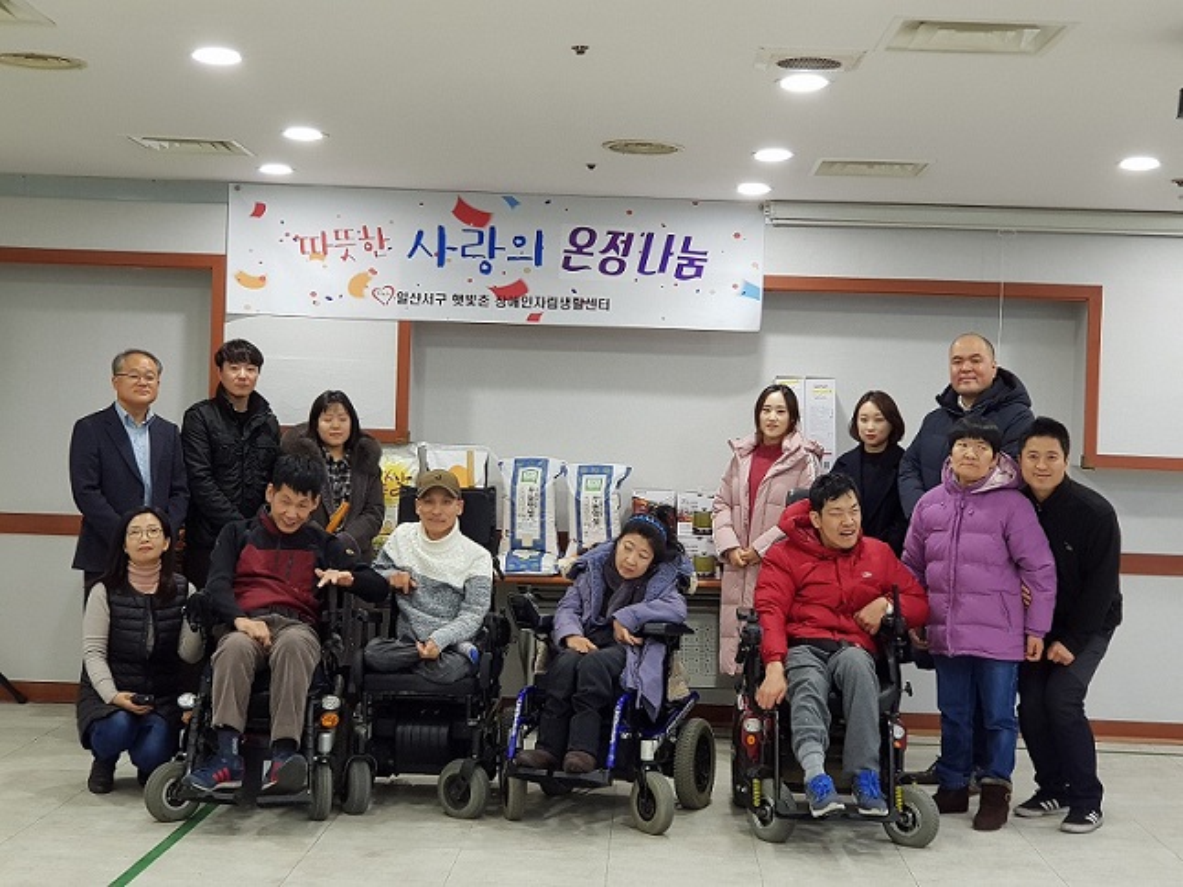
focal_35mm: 52
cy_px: 444
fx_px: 1776
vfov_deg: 28.0
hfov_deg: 36.8
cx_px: 592
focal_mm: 6
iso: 125
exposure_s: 1/30
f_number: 2.4
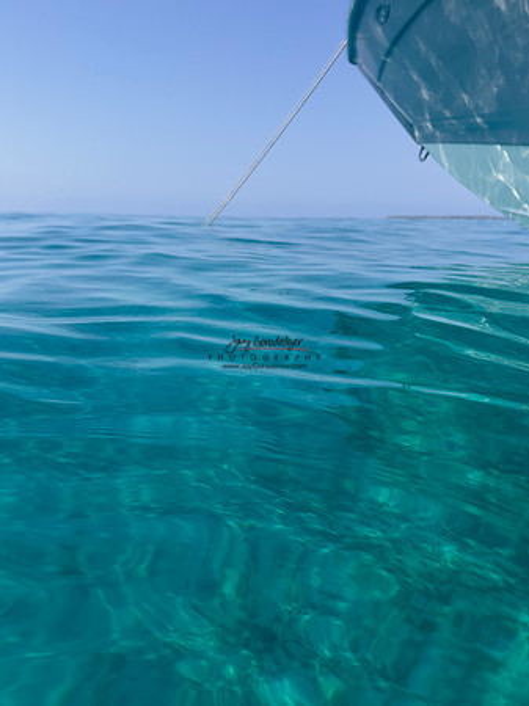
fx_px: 489
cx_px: 264
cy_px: 353
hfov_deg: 56.8
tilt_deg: -12.9
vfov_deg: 71.6
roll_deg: +1.6
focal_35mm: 24
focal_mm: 6.86
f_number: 1.78
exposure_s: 1/4545
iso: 80
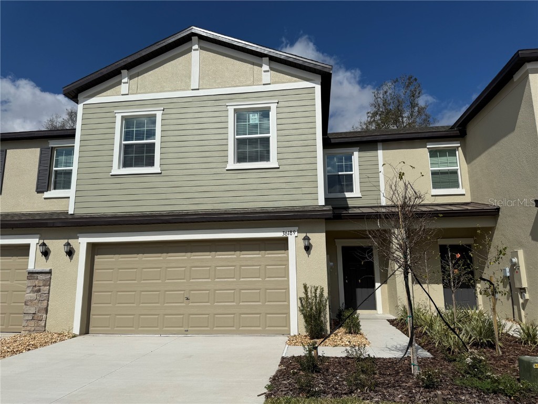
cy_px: 202
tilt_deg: +9.5
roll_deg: +1.0
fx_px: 373
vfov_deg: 56.8
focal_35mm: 24
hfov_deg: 71.6
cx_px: 269
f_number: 1.78
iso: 64
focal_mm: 6.76
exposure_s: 1/14286
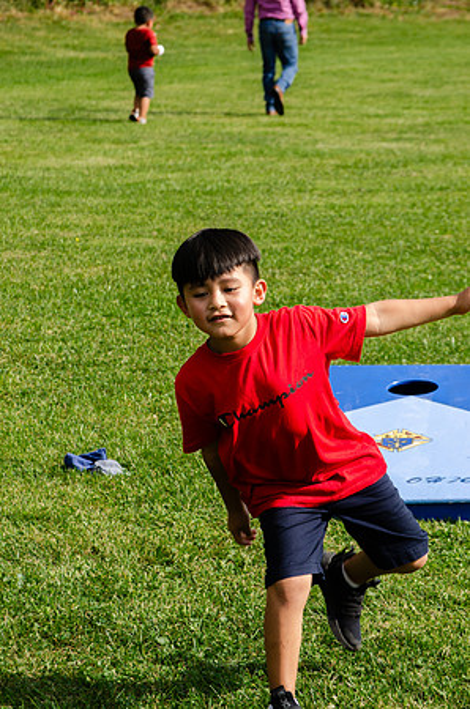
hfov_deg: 7.5
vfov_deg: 11.3
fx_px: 3600
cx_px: 235
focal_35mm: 183
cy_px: 354
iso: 100
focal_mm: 122
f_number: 8
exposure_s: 1/250
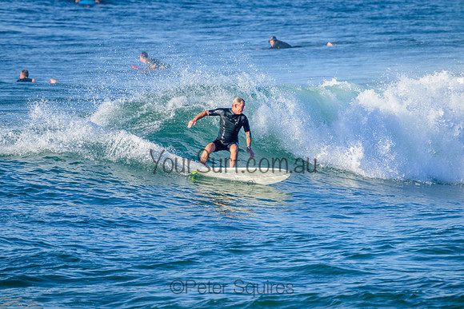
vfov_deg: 1.7
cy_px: 154
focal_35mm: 800
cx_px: 232
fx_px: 10313
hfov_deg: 2.6
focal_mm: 800
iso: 1250
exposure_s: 1/2000
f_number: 11
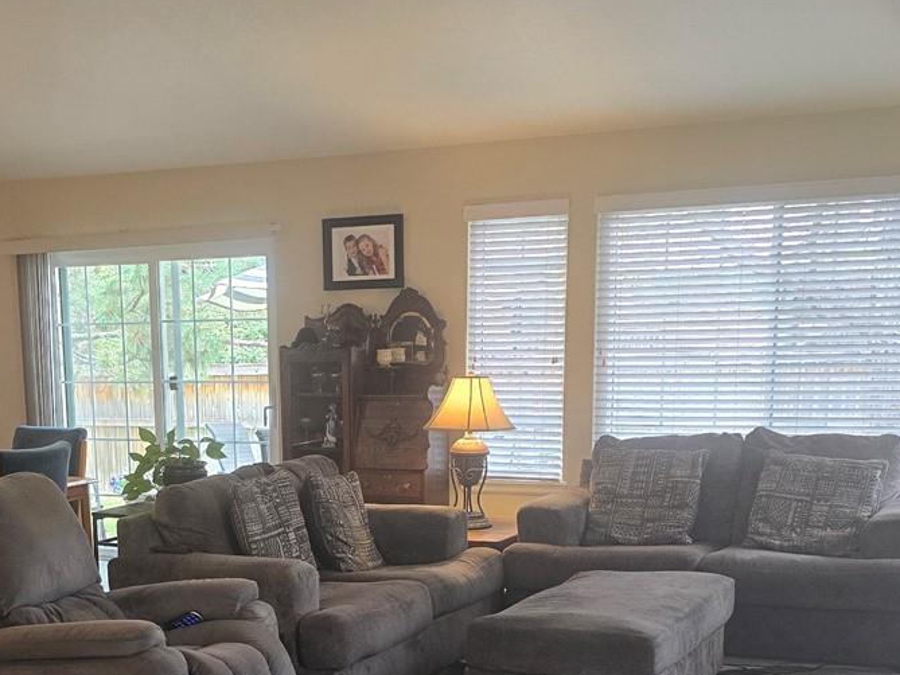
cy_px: 641
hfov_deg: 34.6
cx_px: 311
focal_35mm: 55
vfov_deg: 25.5
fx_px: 1430
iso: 250
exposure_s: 1/120
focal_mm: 6.3
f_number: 1.7
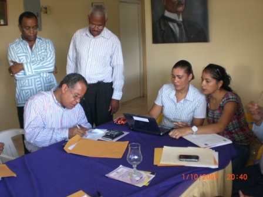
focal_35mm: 38
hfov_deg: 49.0
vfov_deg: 37.7
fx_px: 289
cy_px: 98
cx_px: 132
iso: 200
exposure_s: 1/50
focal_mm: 6.3
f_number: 3.1
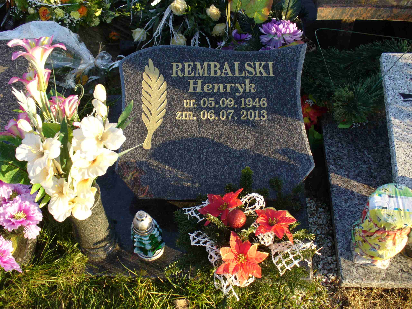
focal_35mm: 37
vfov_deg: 38.7
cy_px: 154
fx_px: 440
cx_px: 206
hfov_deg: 50.1
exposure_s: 1/200
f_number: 2.8
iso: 80
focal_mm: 6.1
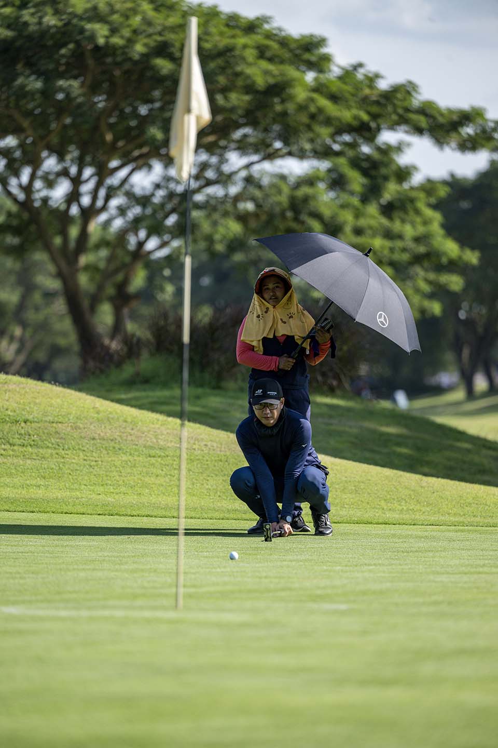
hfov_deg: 6.9
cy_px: 374
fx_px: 4150
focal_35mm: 200
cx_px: 249
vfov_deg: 10.3
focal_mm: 200
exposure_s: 1/4000
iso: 800
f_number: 3.2
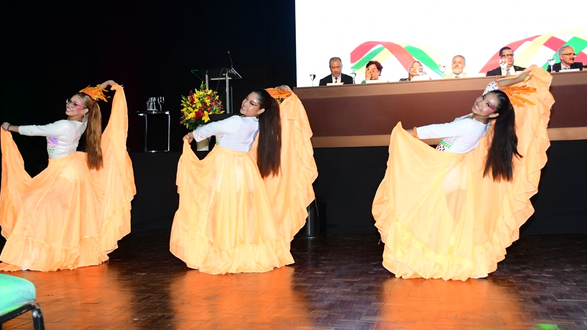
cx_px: 294
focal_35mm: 38
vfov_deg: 31.1
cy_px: 142
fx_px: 591
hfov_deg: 52.8
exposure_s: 1/200
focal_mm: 24
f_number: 5.6
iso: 3200
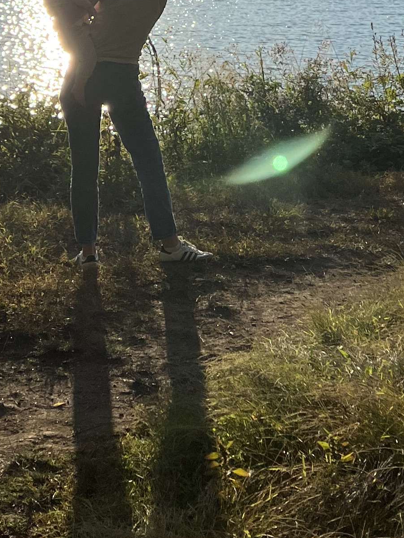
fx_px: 1354
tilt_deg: +0.6
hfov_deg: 17.0
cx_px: 161
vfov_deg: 21.2
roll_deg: +0.5
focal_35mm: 87
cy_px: -71
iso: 50
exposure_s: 1/10309
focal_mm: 5.7
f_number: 1.5
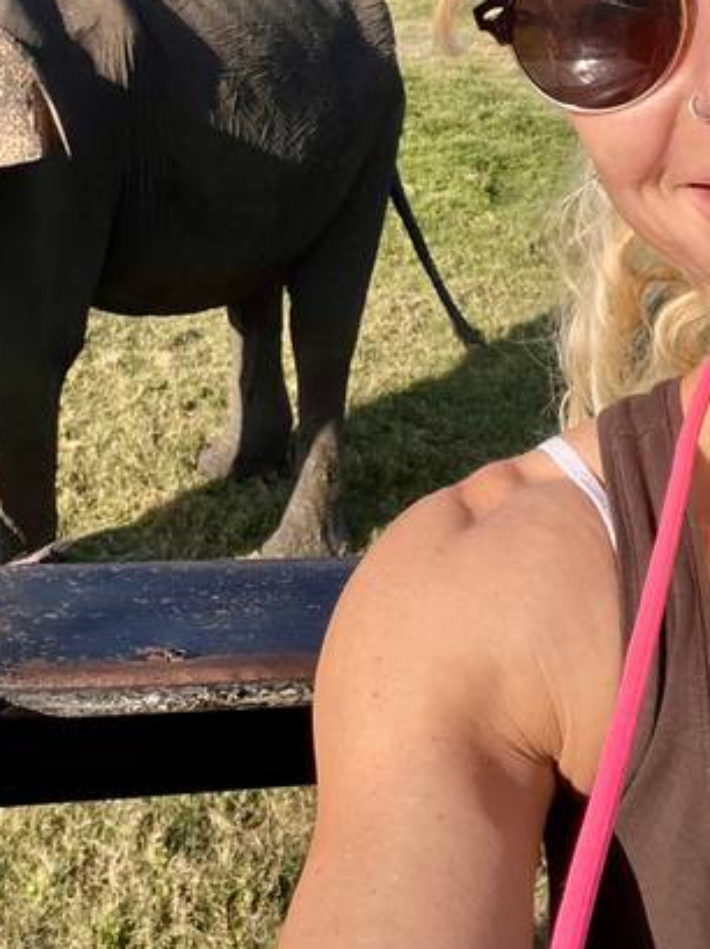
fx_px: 1287
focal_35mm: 47
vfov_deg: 40.1
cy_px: 341
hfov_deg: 30.4
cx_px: 190
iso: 32
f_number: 2.2
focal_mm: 2.71
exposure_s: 1/1080
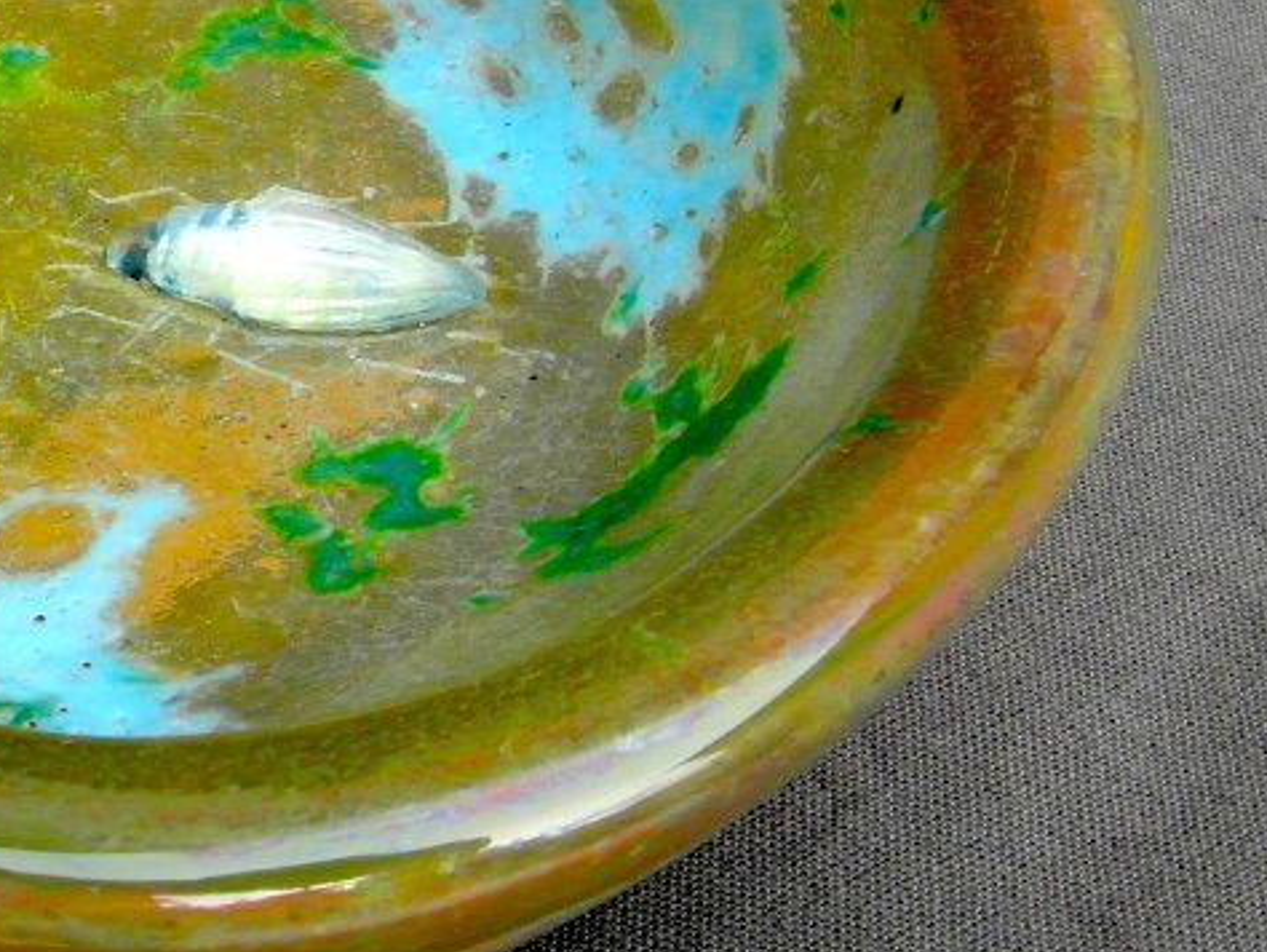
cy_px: 281
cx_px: -187
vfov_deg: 18.2
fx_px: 2966
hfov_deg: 22.5
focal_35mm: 81
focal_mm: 5.3
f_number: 5.6
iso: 80
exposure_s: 1/60
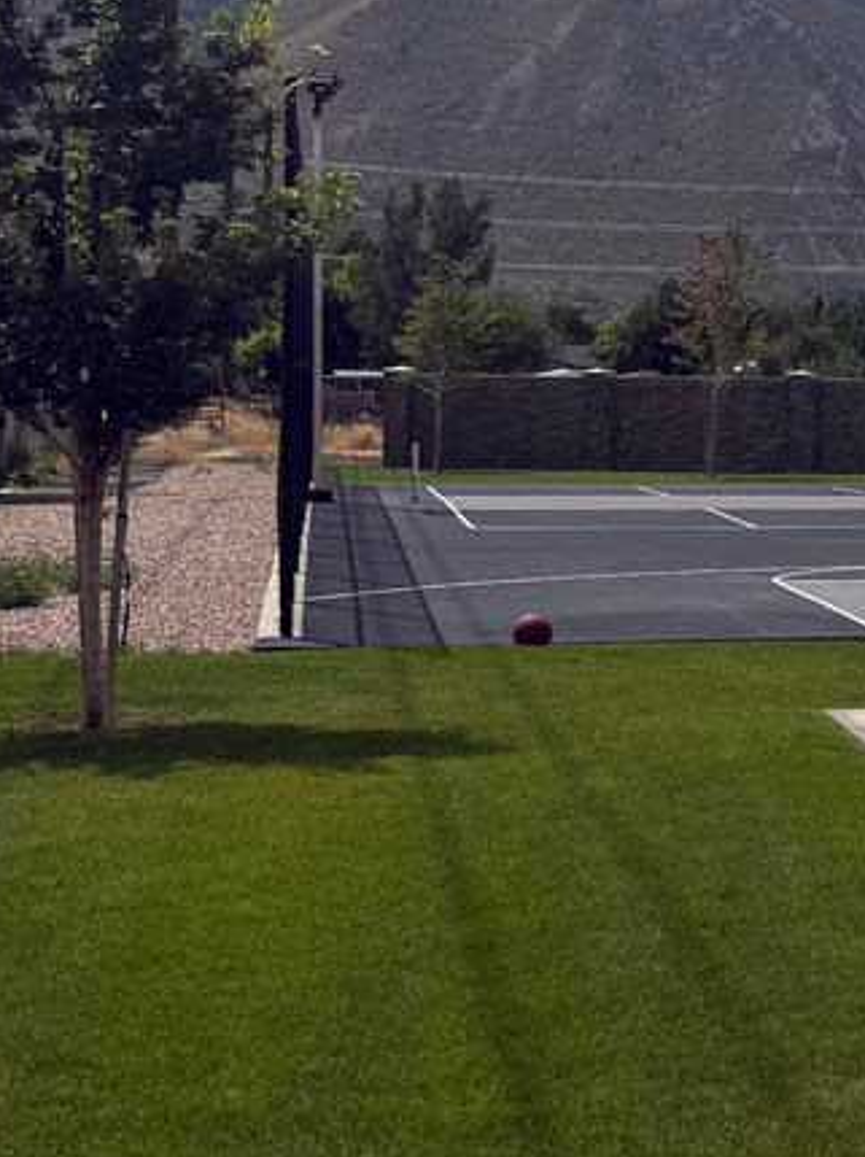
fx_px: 2870
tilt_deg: +0.6
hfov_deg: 15.5
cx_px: 1393
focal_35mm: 86
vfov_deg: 22.7
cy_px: 453
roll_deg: -1.3
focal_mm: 6.76
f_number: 1.78
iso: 80
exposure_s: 1/11905
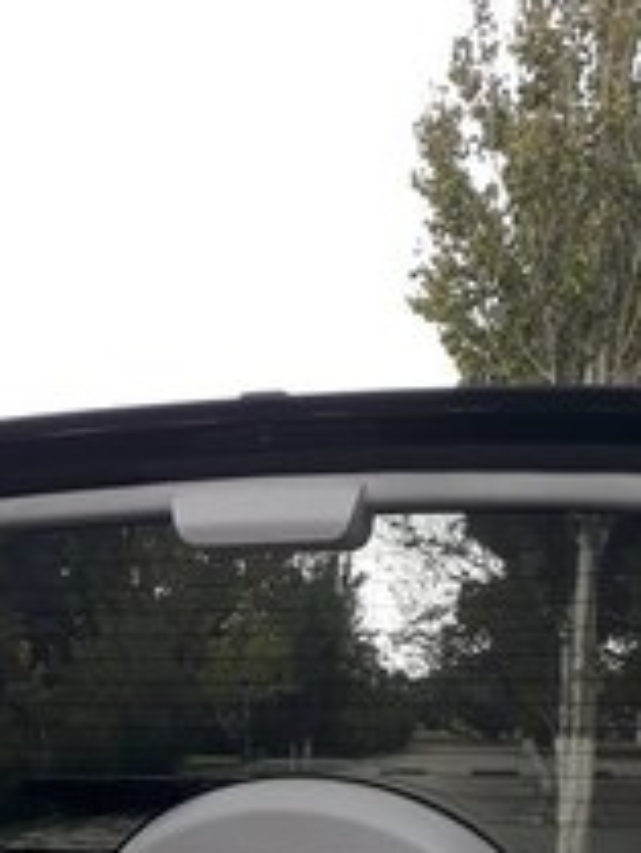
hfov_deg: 22.9
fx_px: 1579
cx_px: 225
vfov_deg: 28.0
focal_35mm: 64
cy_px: 902
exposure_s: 1/100
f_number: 1.9
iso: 50
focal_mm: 3.6
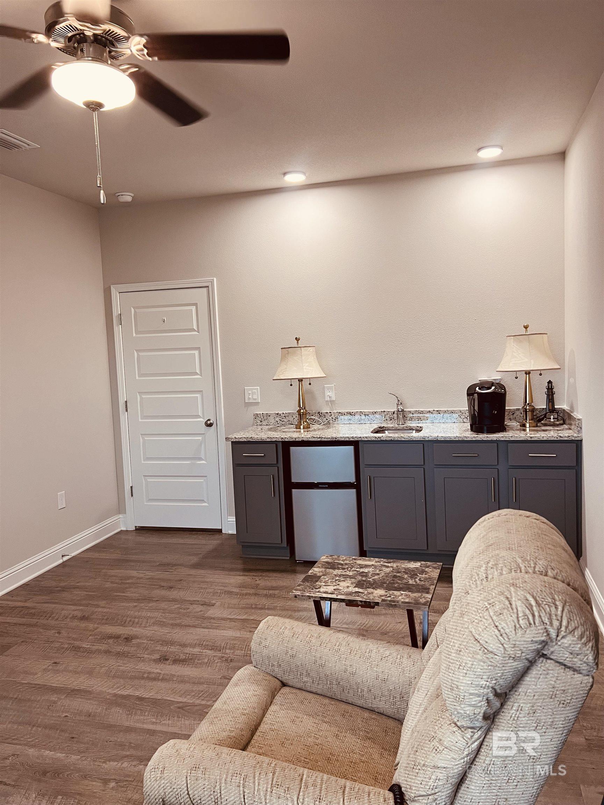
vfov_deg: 67.3
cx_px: 302
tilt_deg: -4.2
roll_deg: +2.9
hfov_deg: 53.1
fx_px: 605
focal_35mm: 26
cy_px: 402
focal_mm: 5.7
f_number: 1.5
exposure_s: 1/60
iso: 100
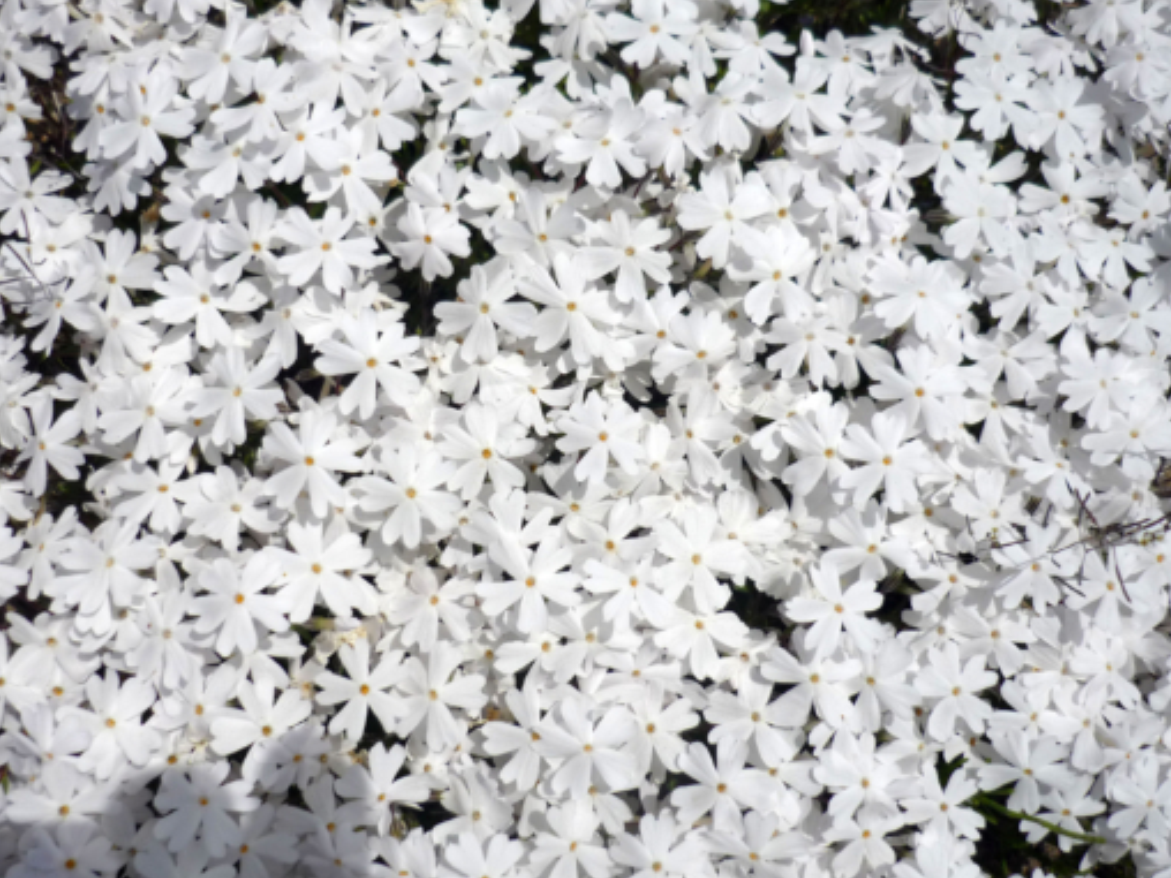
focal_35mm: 39
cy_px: 415
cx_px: 553
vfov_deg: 36.8
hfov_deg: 47.8
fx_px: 1319
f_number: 8
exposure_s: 1/800
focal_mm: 5.5
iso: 100
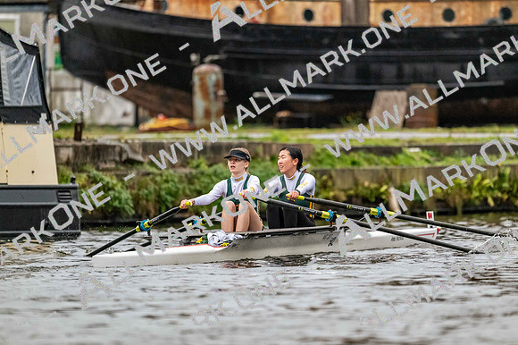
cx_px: 259
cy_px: 172
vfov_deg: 3.4
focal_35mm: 400
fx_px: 5753
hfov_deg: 5.2
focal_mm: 400
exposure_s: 1/2000
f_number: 4.5
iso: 5600
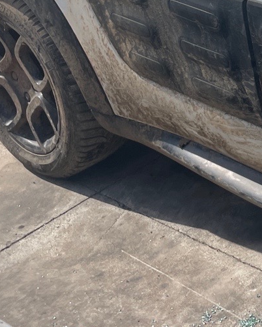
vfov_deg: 19.0
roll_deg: +0.2
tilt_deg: -17.5
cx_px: 420
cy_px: -23
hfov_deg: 14.5
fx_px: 940
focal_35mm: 97
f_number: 1.6
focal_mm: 4.2
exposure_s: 1/2618
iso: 32
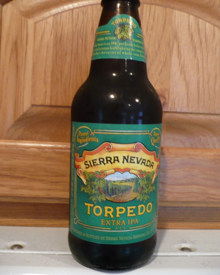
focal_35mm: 37
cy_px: 129
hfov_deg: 40.1
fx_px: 301
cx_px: 110
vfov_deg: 49.0
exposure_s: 1/6
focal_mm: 5.8
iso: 200
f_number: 2.8
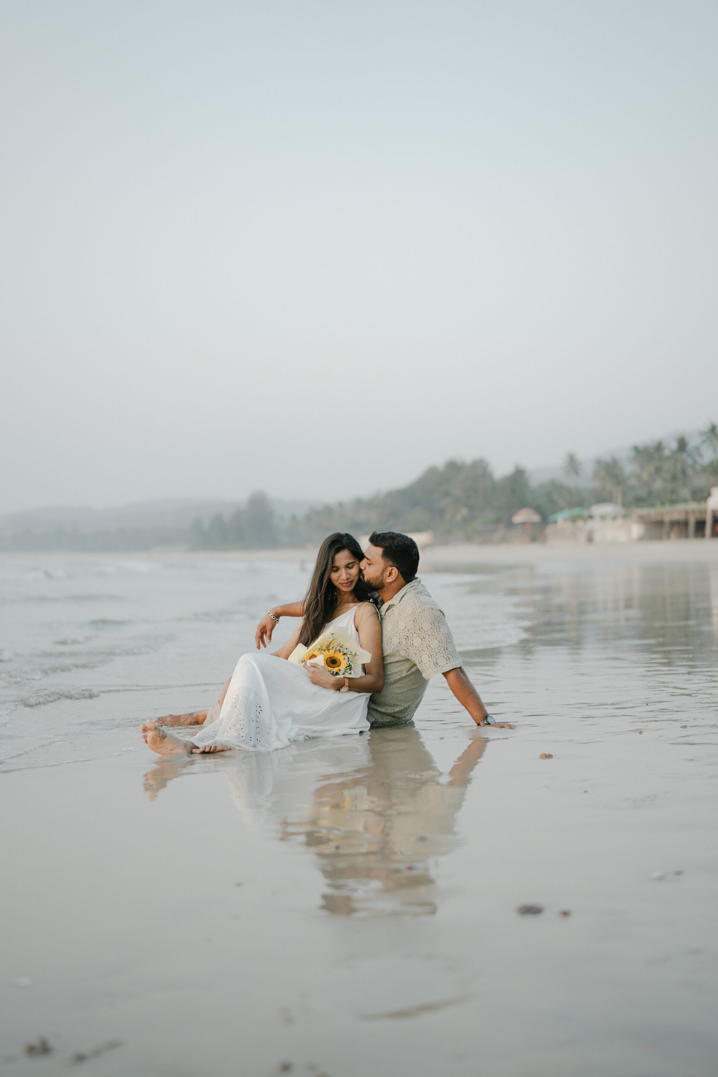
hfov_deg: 26.5
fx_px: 1526
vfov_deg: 38.9
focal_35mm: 51
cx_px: 354
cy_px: 540
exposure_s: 1/1250
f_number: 1.6
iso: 250
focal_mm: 50
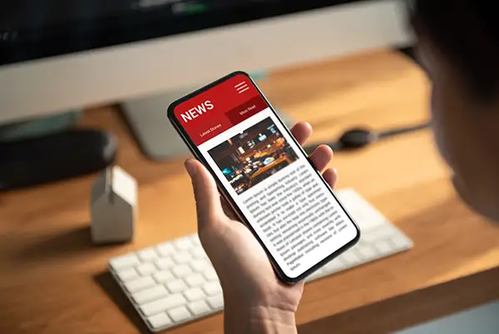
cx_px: 250
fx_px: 971
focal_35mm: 70
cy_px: 167
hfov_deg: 28.8
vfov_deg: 19.5
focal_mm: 70
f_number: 2.8
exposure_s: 1/50
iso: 250
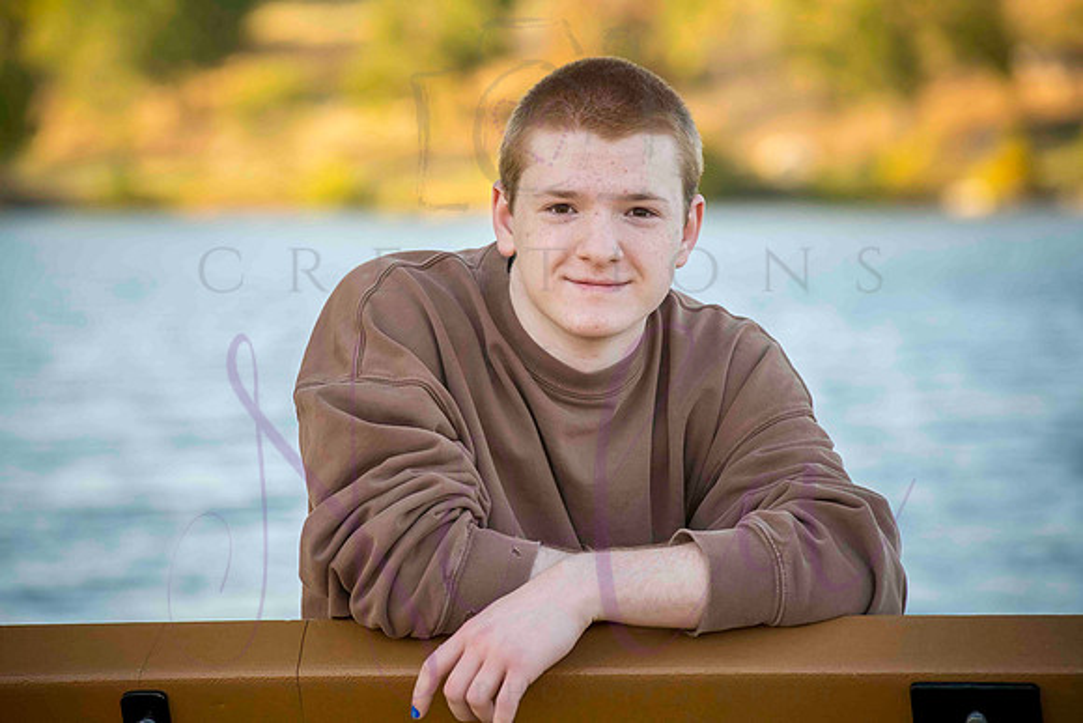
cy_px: 362
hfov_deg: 13.2
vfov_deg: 8.9
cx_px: 542
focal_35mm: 155
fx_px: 4664
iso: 400
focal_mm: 155
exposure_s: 1/640
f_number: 5.6
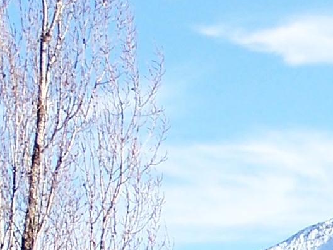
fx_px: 3848
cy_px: 356
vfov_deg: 3.7
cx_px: 645
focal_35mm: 400
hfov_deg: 4.9
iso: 80
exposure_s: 1/750
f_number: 3.2
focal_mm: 13.7
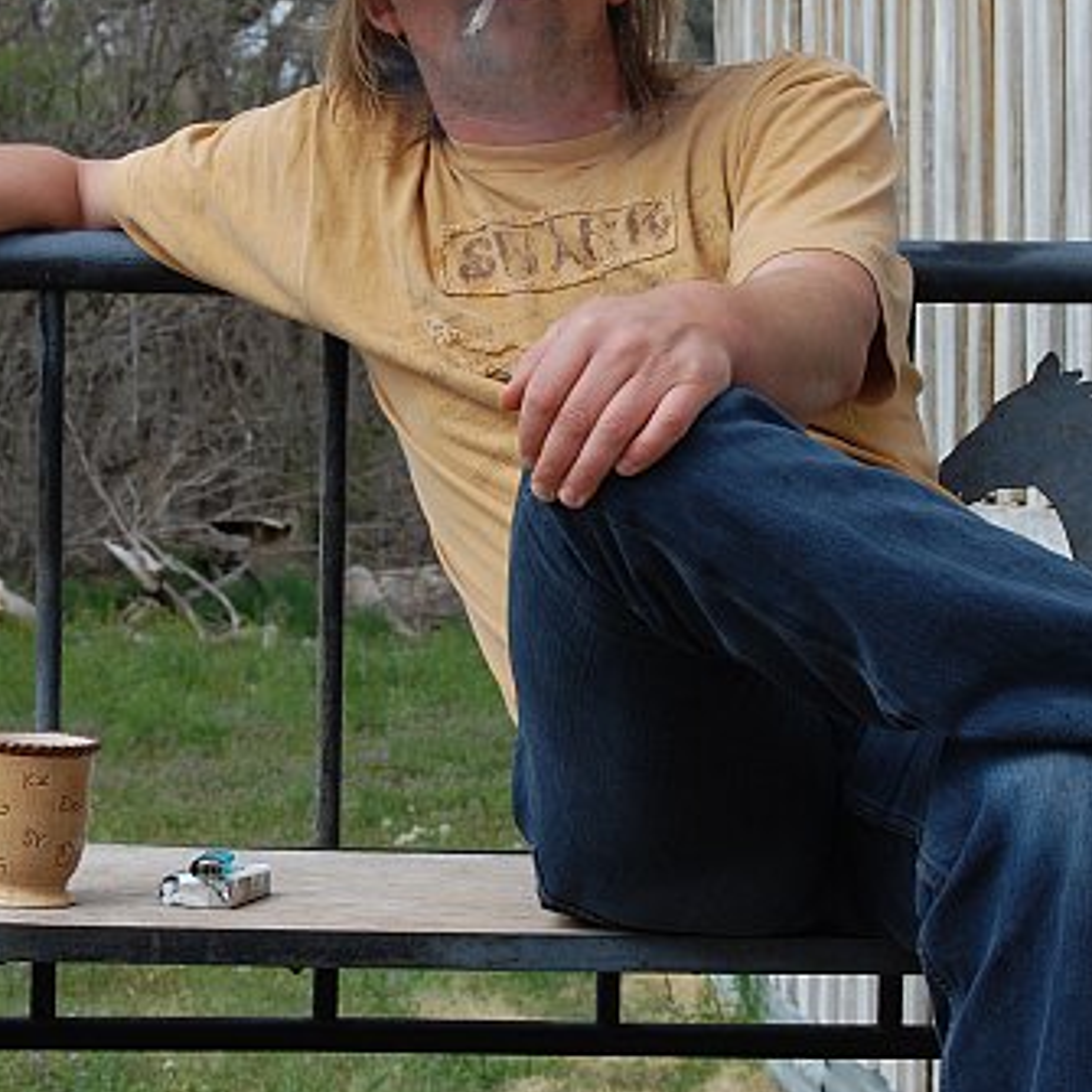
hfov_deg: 14.7
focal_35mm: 119
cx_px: 518
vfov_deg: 14.7
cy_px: 518
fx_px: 4247
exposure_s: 1/250
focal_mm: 52
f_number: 8
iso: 200
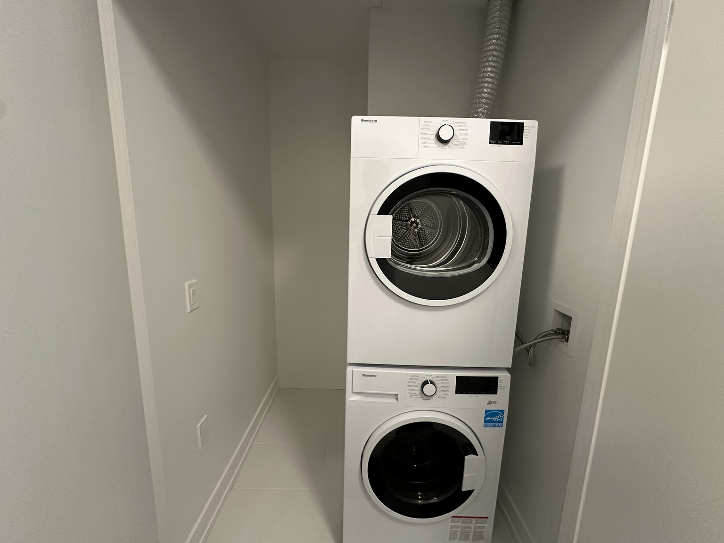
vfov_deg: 85.7
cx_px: 362
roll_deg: -1.0
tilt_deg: -8.9
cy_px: 272
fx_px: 293
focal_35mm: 14
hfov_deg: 102.1
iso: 320
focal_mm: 2.22
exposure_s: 1/60
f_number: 2.2
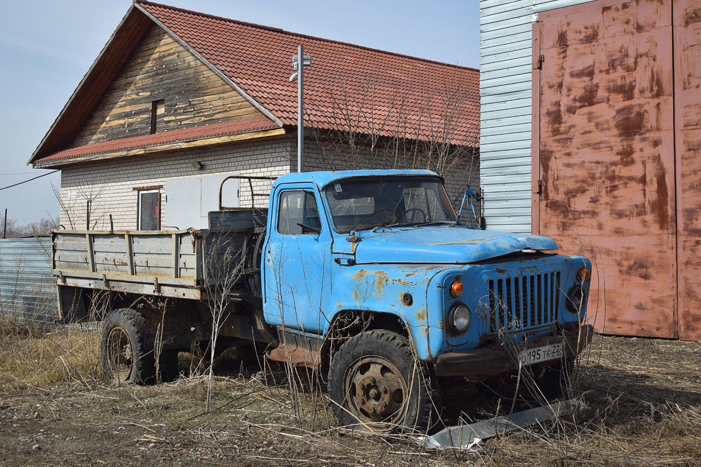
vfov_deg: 28.9
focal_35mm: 46
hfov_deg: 42.3
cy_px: 234
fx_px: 905
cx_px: 350
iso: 100
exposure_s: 1/800
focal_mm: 31
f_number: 5.6
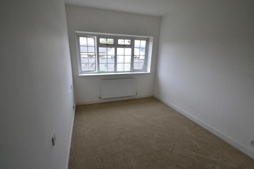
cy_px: 84
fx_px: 106
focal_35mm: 15
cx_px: 127
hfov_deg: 100.4
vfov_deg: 77.3
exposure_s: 1/60
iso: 640
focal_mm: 10
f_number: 8
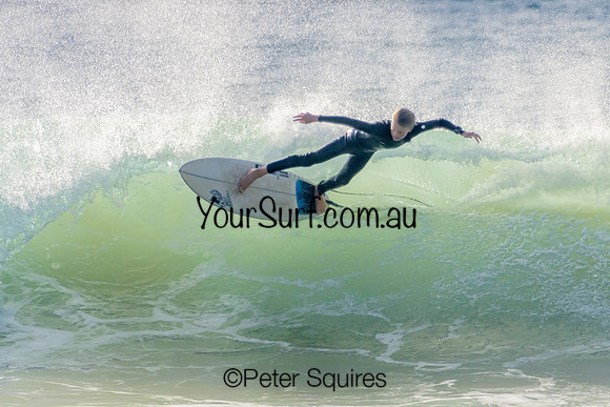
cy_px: 204
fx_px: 12711
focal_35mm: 750
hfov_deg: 2.7
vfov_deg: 1.8
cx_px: 305
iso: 800
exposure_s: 1/2000
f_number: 11
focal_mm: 750
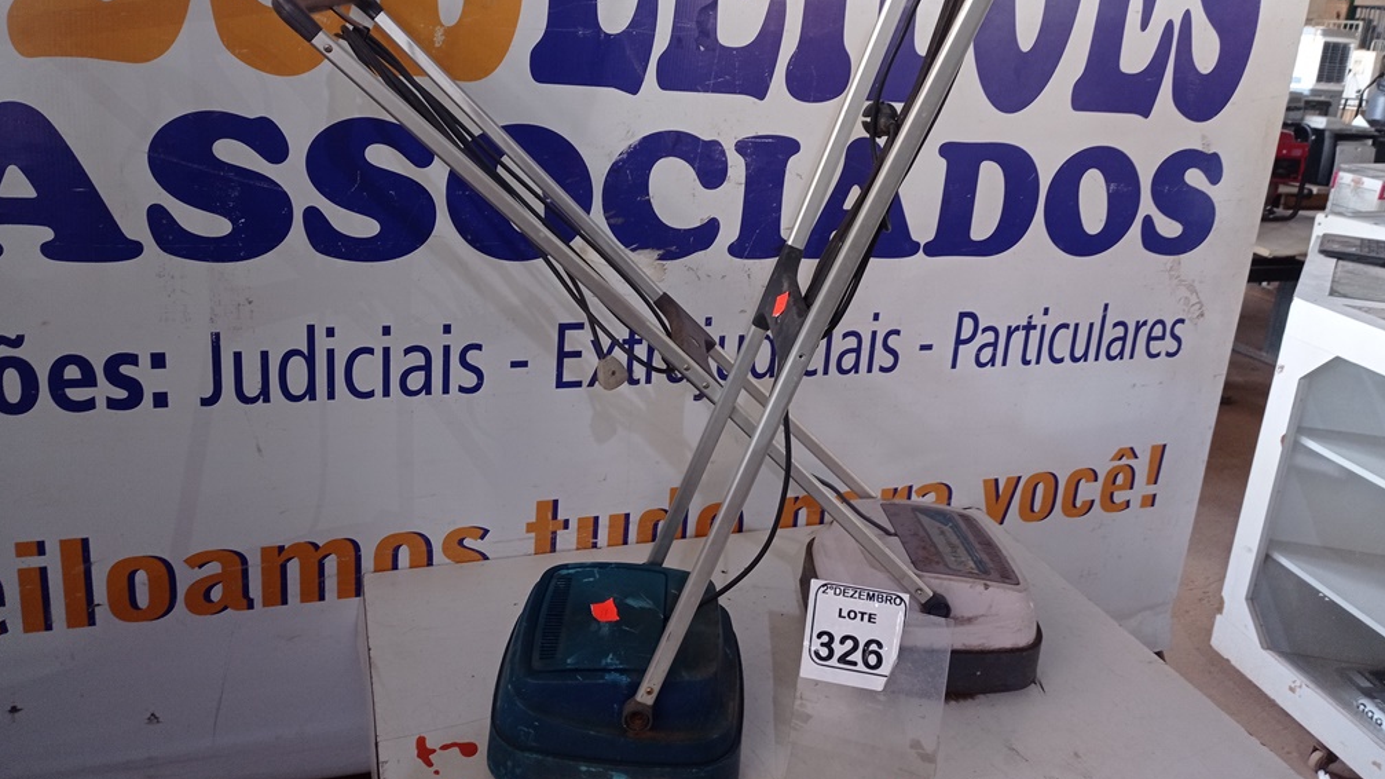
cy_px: 290
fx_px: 1138
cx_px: 693
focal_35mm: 31
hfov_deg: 62.6
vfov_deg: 37.5
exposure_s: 1/30
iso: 311
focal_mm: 4.7
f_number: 1.79
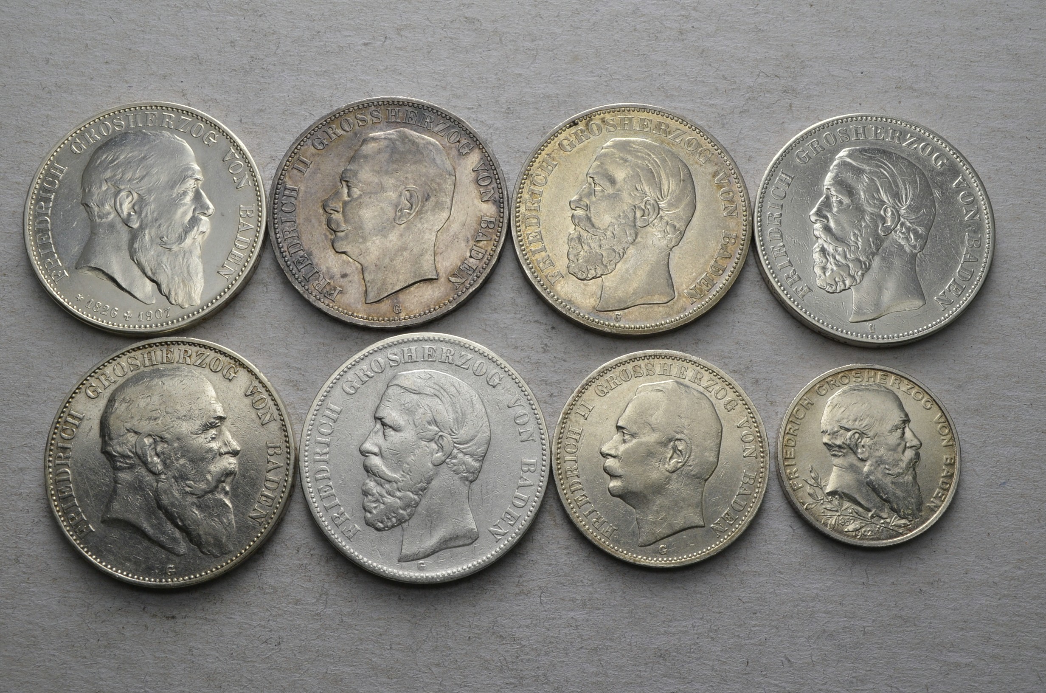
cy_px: 346
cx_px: 523
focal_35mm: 44
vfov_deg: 30.7
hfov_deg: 45.0
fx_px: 1261
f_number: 14
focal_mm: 29
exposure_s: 1/250
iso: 400
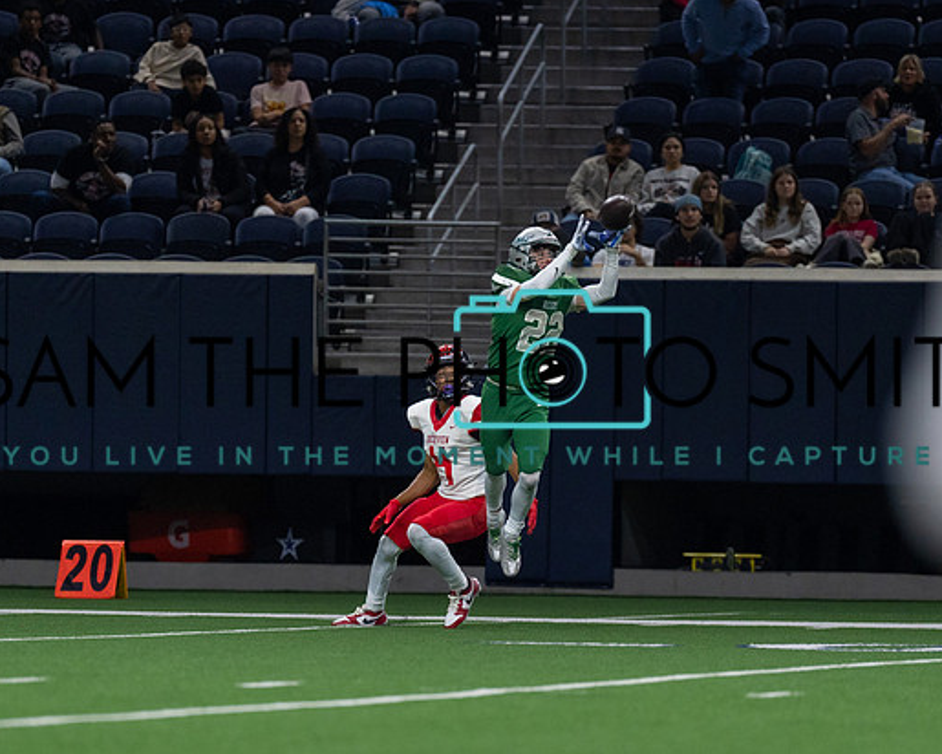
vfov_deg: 4.5
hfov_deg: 5.6
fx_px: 9591
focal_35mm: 344
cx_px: 480
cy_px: 534
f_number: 2.8
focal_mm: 200
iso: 1600
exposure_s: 1/1000
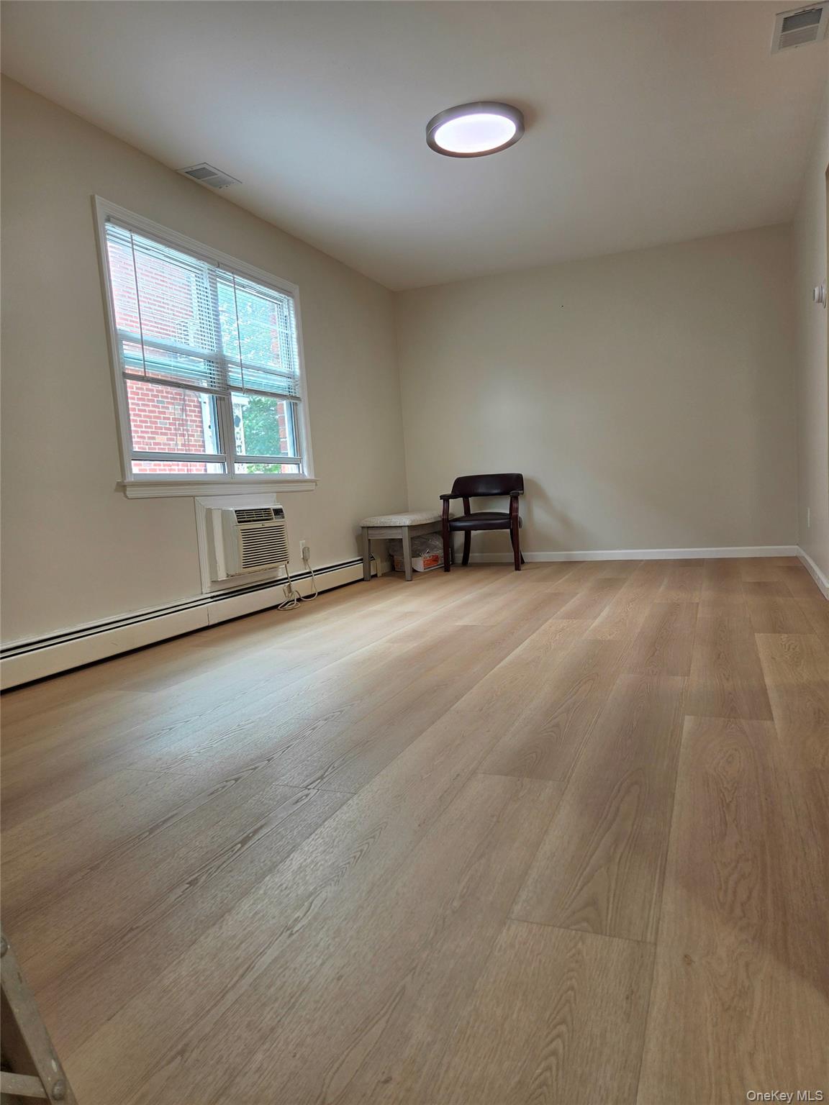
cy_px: 552
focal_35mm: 23
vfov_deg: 73.9
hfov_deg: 58.9
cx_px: 414
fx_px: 734
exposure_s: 1/120
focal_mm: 5.4
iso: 50
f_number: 1.8
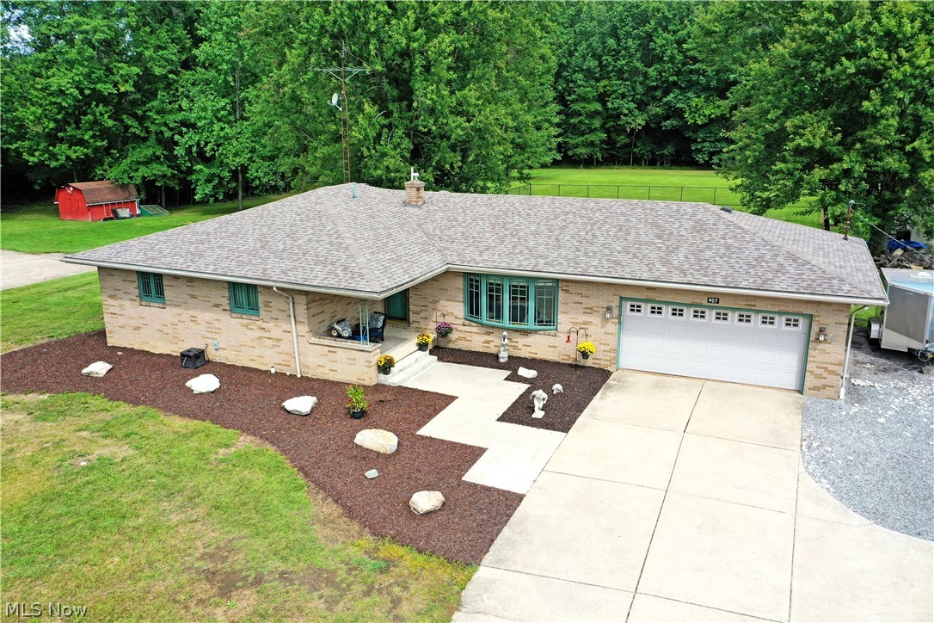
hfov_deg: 65.5
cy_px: 312
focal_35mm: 28
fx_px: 726
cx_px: 467
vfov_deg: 46.4
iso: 100
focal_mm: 10.26
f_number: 5.6
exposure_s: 1/320
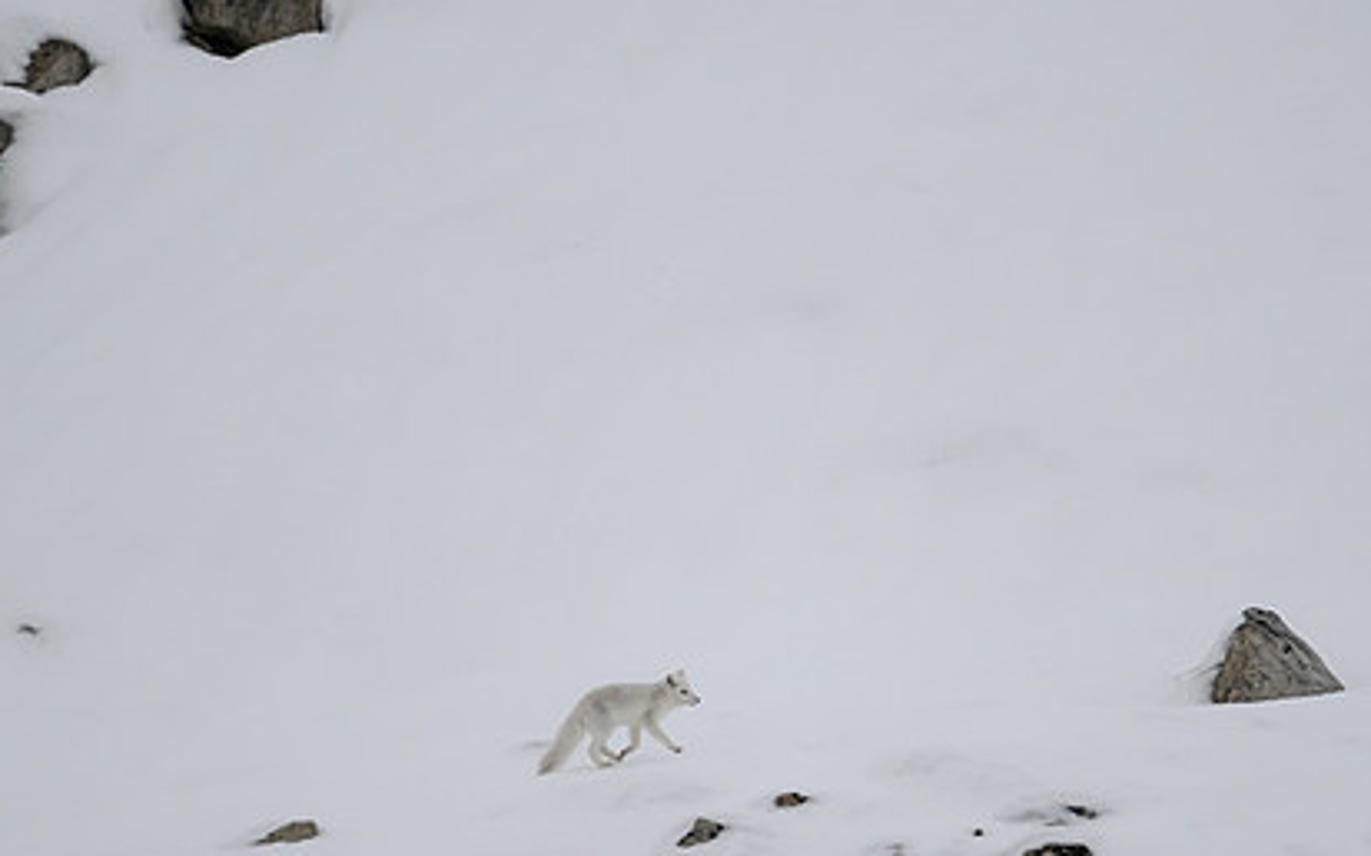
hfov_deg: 2.3
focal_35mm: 926
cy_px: 603
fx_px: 34595
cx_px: 781
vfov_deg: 1.4
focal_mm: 560
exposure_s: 1/1600
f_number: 4
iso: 2000
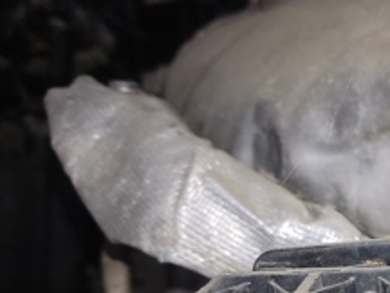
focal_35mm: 74
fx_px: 834
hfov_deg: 22.2
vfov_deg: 19.5
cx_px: 571
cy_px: 275
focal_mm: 4.71
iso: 343
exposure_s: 1/50
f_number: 1.79
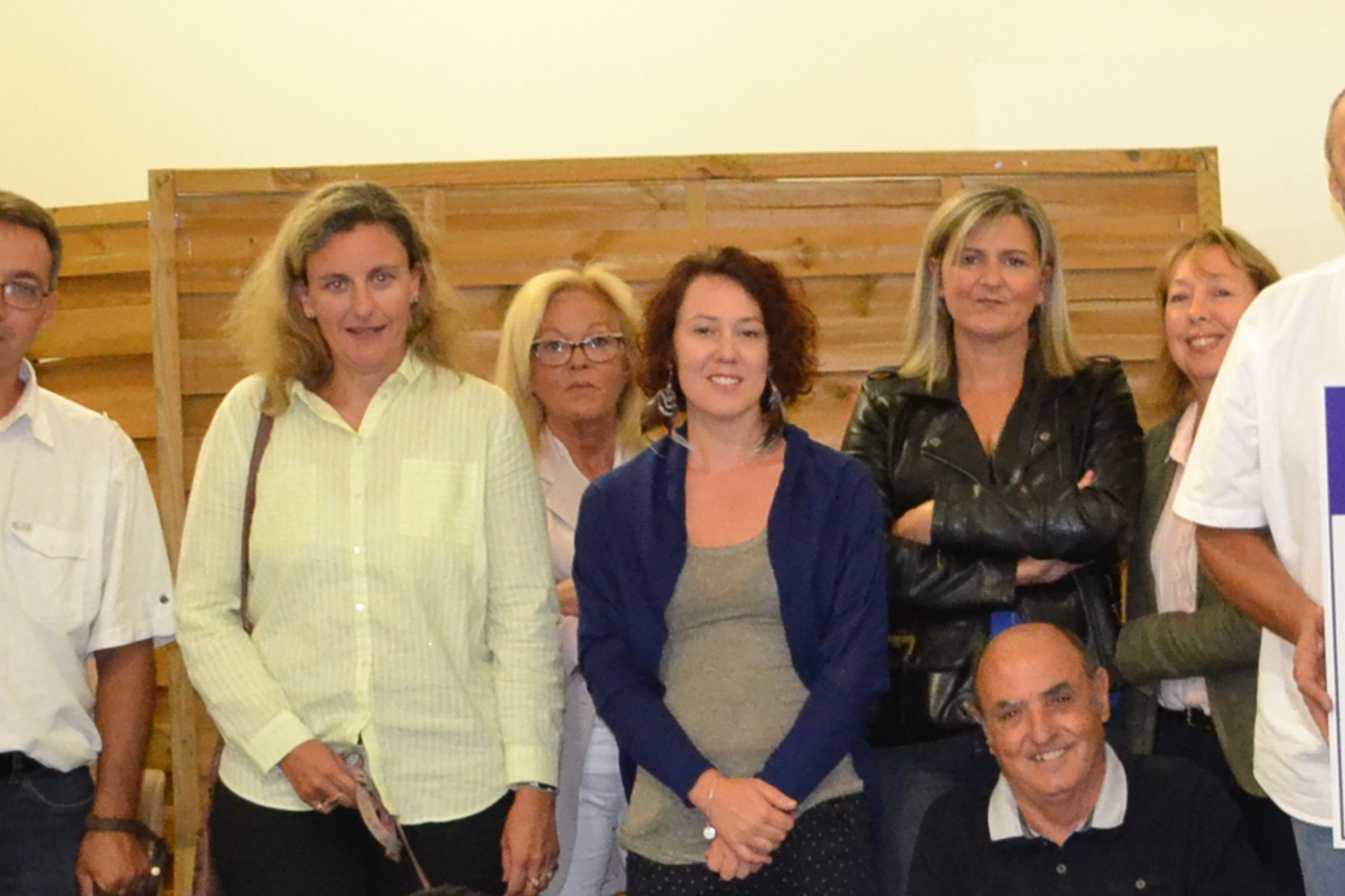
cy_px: 517
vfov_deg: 13.1
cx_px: 1798
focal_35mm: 105
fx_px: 3909
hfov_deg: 18.1
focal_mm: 21
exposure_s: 1/60
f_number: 3.5
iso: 2500
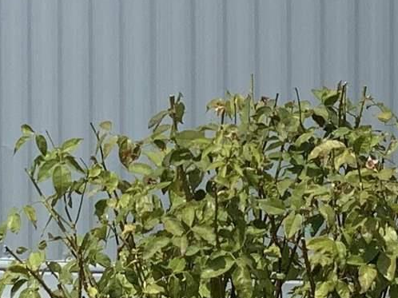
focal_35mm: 179
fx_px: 2057
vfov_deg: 8.3
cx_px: 199
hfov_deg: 11.1
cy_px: 118
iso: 16
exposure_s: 1/2227
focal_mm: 3
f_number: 1.8
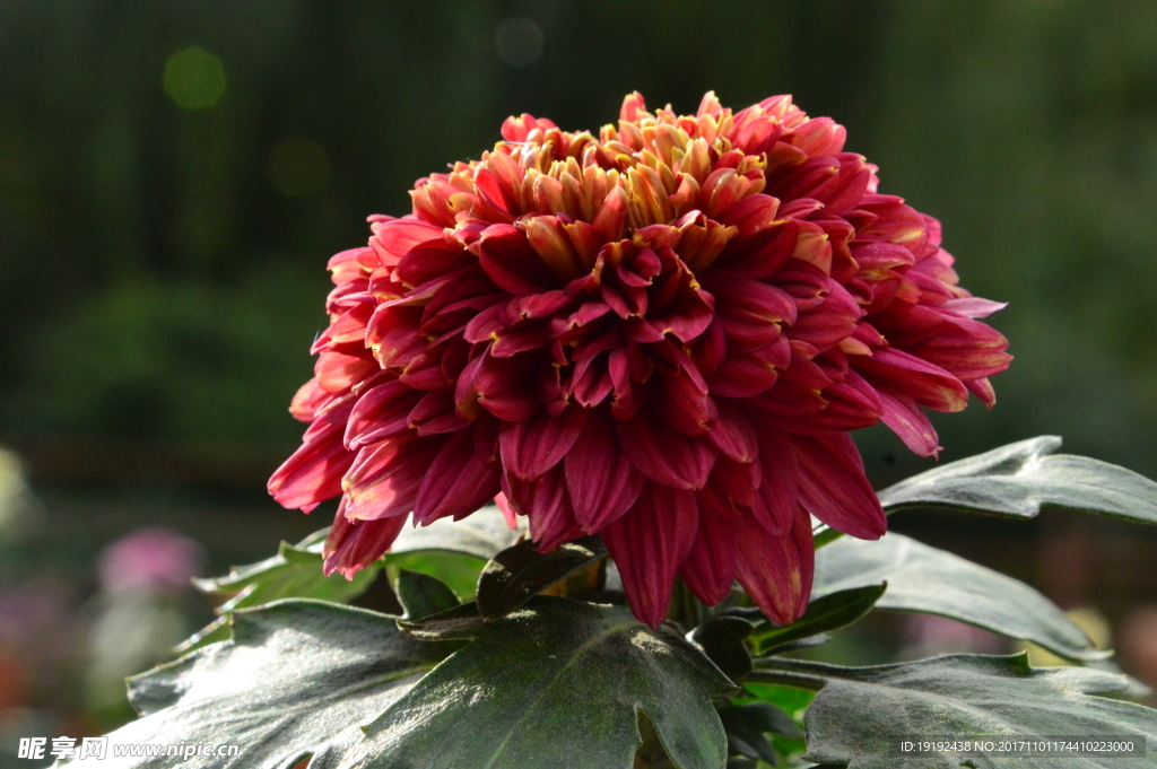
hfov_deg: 15.2
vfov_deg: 10.1
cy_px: 384
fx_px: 4335
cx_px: 578
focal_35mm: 135
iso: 1800
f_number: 18
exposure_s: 1/250
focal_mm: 90
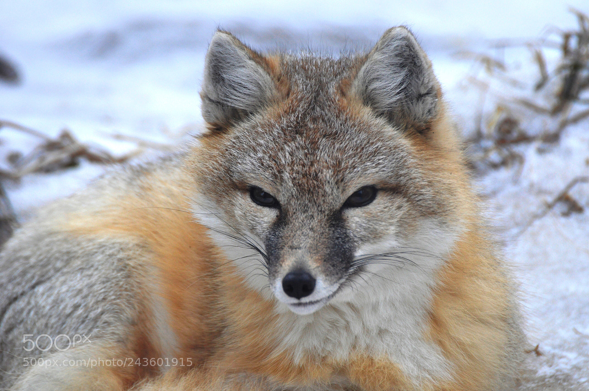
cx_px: 294
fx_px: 12257
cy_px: 196
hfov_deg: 2.8
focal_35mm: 750
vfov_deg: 1.8
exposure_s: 1/500
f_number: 6.3
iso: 1400
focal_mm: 500
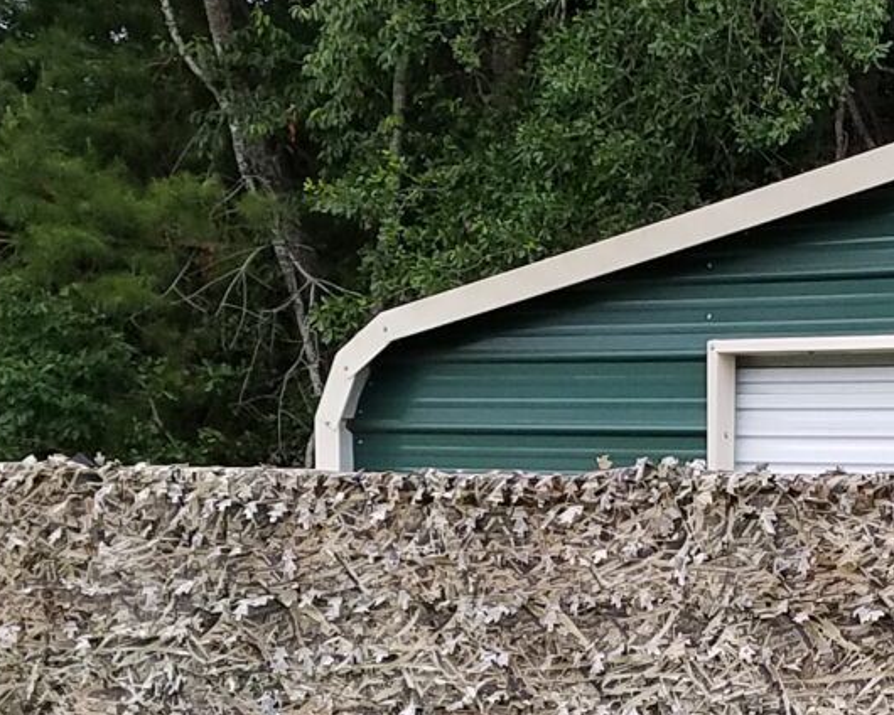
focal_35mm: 92
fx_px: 2434
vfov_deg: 16.4
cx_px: 815
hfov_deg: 20.4
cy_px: 717
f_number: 1.7
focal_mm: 4.2
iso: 80
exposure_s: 1/120
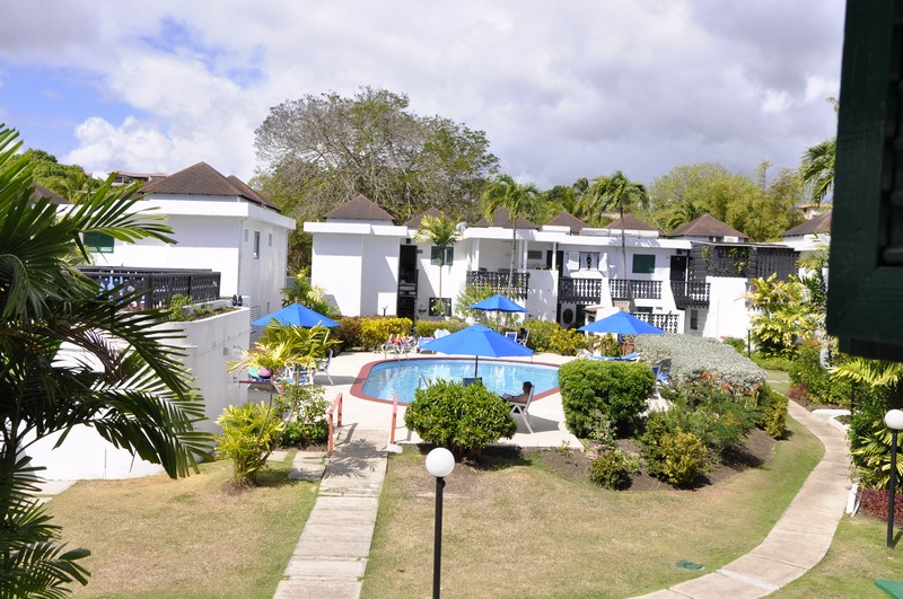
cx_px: 452
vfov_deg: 36.8
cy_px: 300
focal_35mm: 36
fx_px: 902
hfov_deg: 53.2
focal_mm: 24
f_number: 10
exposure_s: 1/400
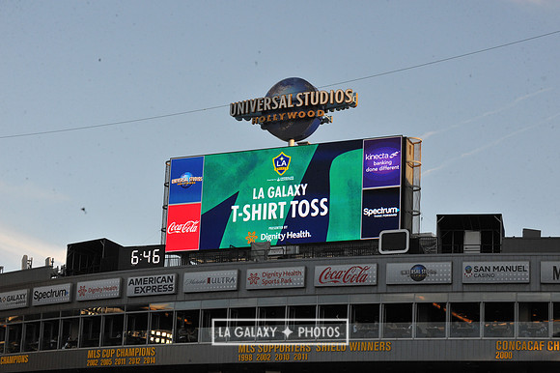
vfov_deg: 15.9
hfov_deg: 23.7
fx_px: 1337
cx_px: 280
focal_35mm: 86
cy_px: 186
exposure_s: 1/800
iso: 1600
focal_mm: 86
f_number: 14
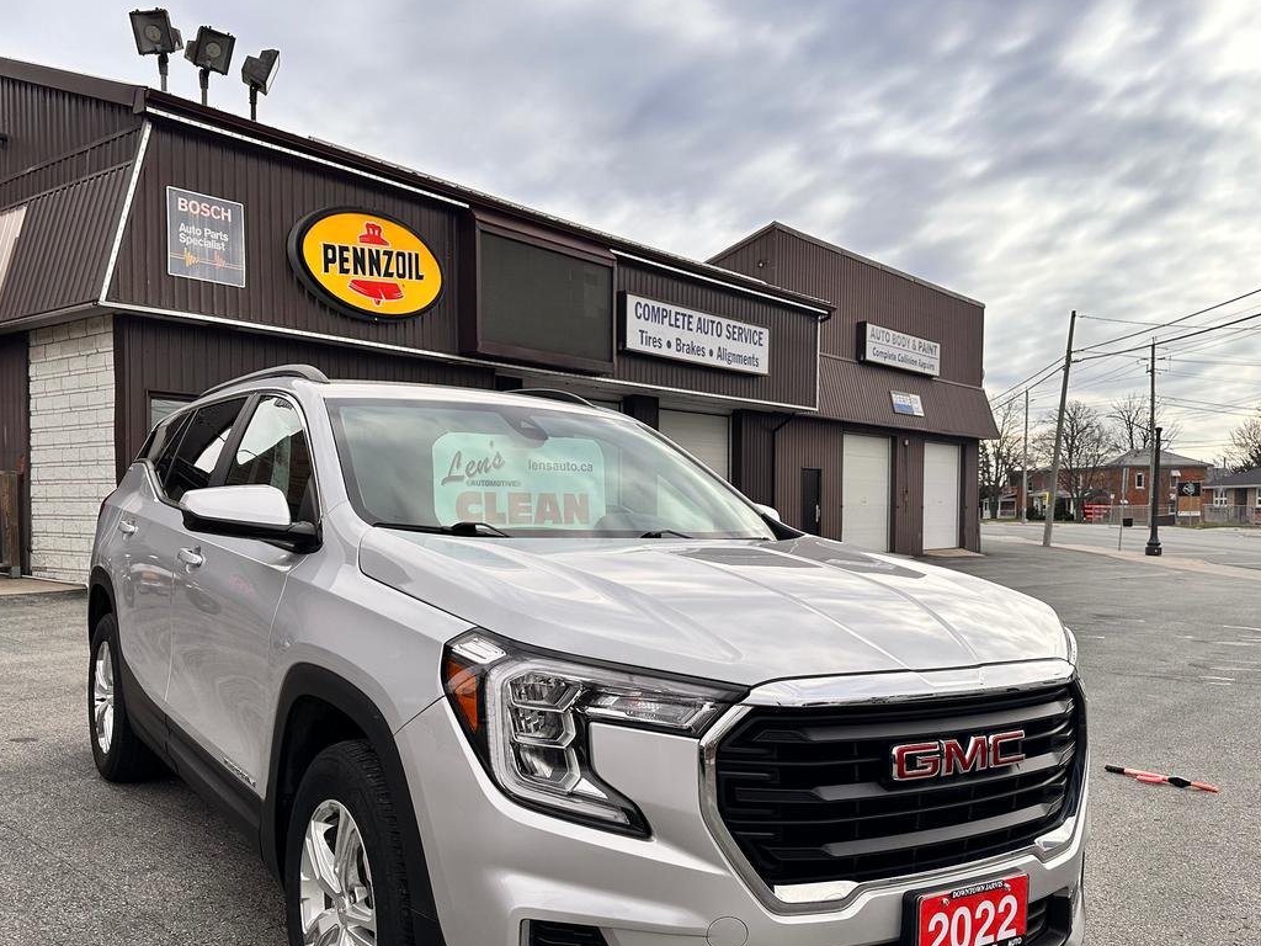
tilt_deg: -1.2
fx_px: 1093
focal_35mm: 30
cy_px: 546
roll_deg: -0.1
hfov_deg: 59.9
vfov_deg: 46.6
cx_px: 574
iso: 80
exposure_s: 1/3861
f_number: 1.78
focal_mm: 6.86
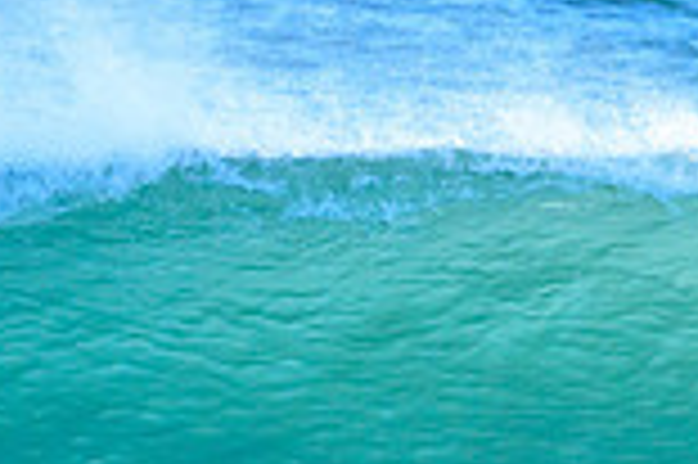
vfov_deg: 0.5
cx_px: 194
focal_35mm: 2998
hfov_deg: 0.7
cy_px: 615
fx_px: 58066
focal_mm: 800
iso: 2500
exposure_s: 1/2000
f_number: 8
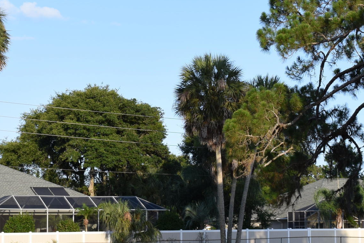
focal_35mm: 98
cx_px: 262
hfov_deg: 20.6
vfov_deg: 13.9
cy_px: 128
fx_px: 994
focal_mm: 25
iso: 220
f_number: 8
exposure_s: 1/250
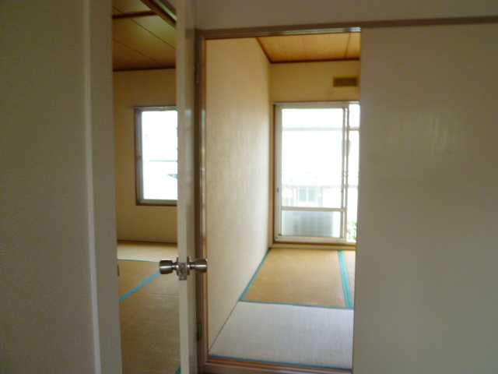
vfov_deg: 54.9
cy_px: 187
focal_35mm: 25
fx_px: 360
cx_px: 249
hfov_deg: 69.4
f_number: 2.8
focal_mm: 4.5
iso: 320
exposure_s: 1/250
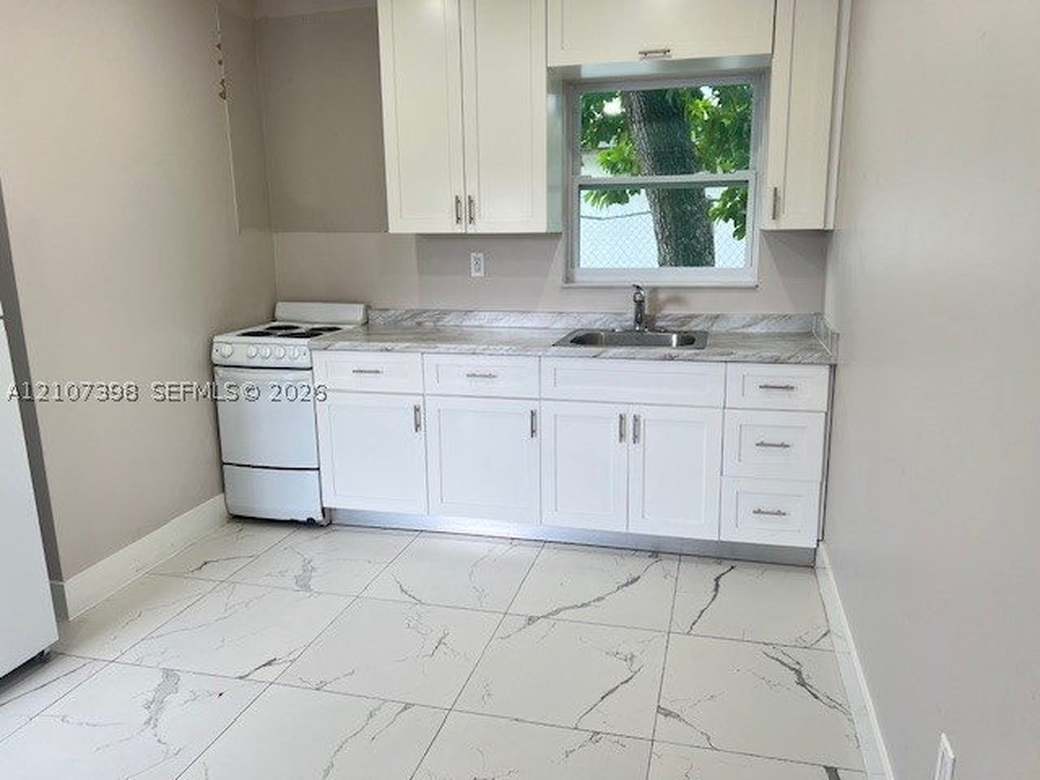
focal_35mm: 26
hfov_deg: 67.3
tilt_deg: -12.3
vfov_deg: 53.1
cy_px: 390
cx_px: 520
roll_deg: +1.1
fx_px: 781
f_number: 1.5
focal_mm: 5.7
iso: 40
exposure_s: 1/120
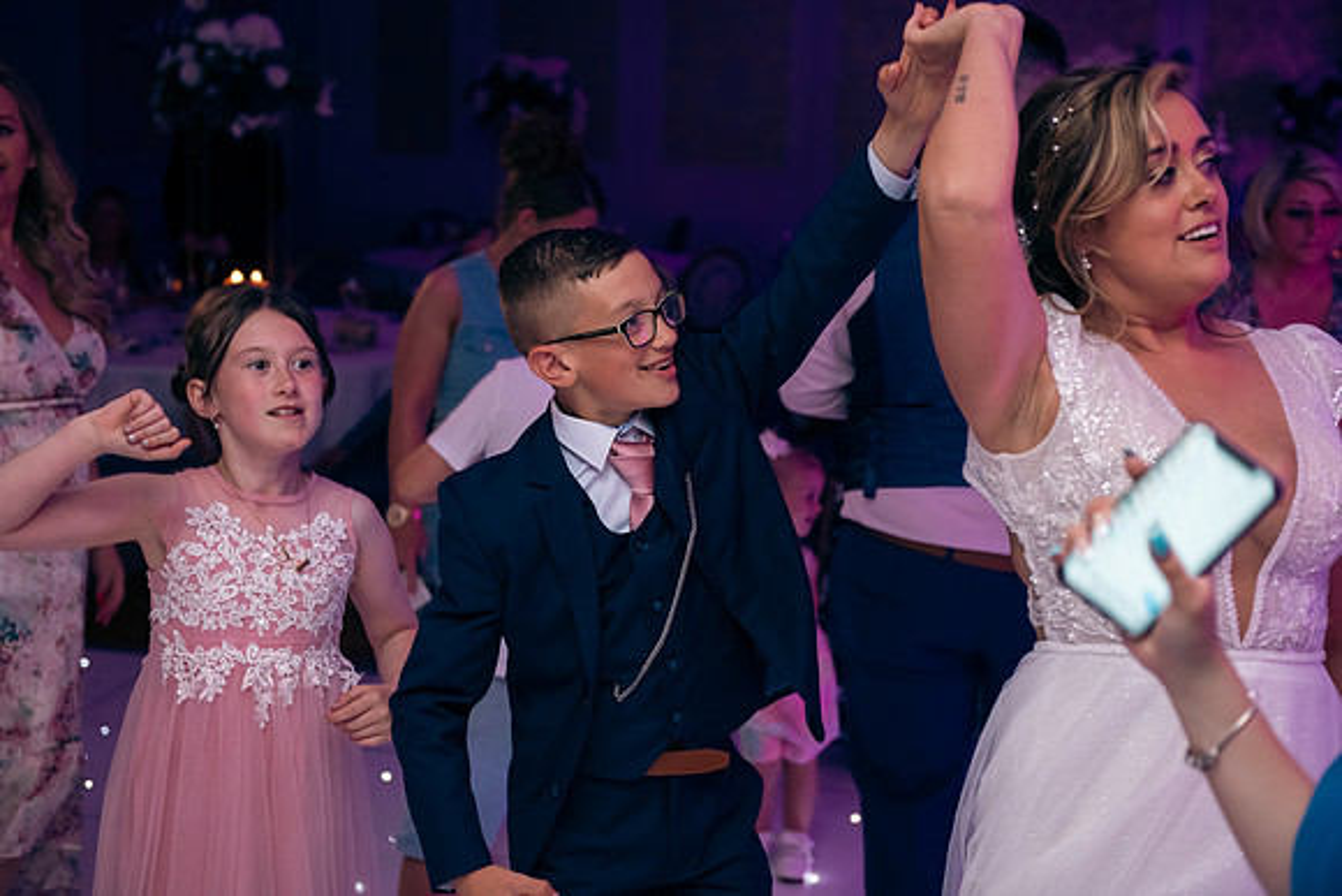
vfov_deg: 24.6
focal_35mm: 55
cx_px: 671
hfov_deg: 36.2
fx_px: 2051
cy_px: 448
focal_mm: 55
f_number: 3.5
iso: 800
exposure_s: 1/160
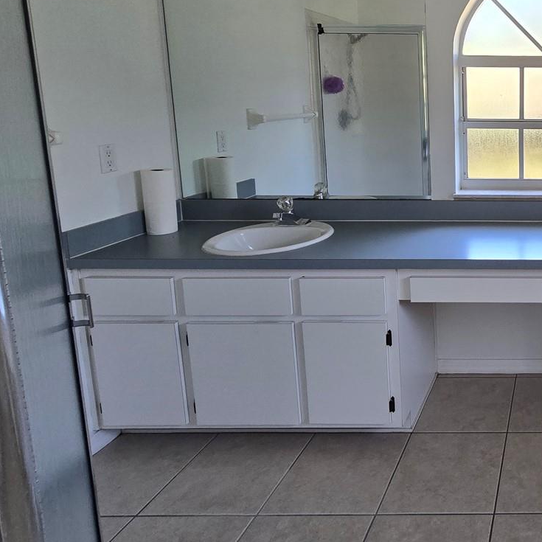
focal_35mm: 25
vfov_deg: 60.6
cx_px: 577
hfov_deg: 48.0
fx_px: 443
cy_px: 160
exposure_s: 1/100
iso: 125
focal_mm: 2.2
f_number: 2.2
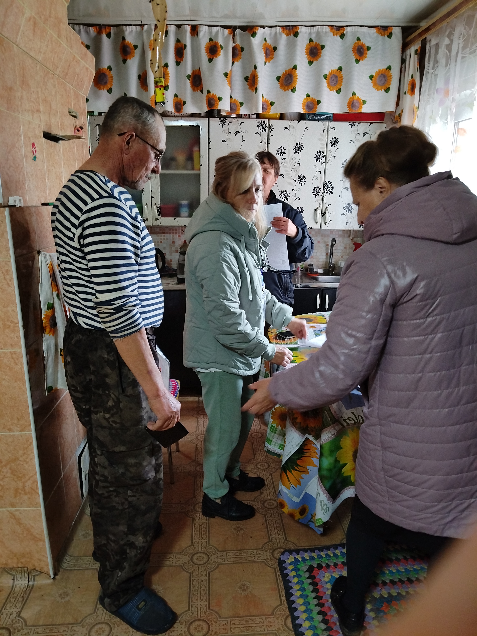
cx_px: 238
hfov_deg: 53.1
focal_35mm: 26
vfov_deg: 67.3
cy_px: 318
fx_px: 478
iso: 321
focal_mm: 4.25
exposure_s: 1/20
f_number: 1.8
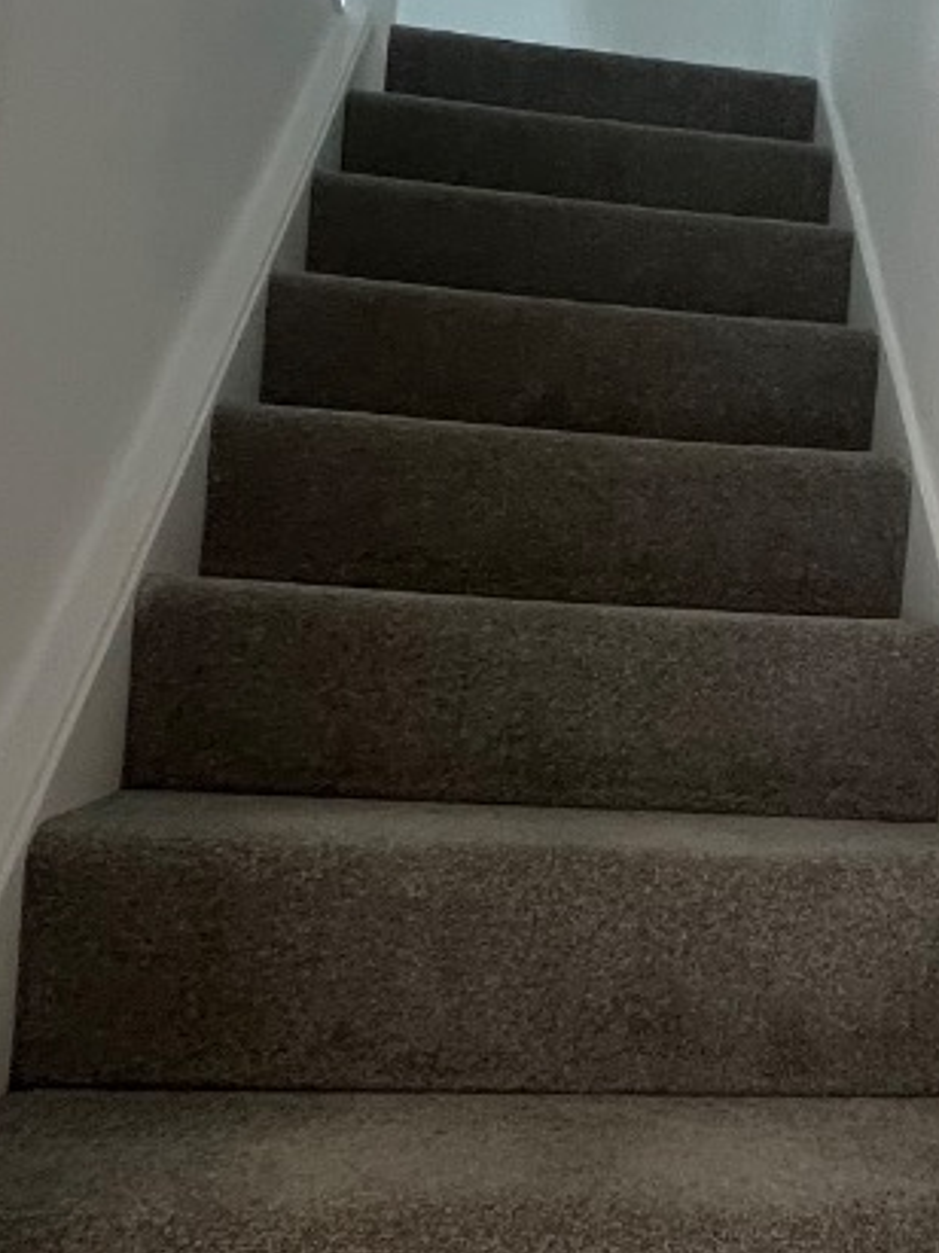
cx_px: 796
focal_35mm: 38
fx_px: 1375
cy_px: 503
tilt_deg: +7.8
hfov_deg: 36.0
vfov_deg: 48.7
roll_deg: -3.8
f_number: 1.8
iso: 250
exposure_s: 1/50
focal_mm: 1.57
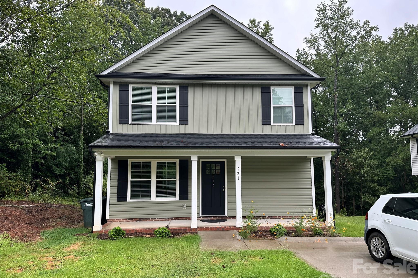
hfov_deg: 71.5
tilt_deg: +6.0
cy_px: 143
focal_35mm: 25
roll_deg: -0.2
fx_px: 290
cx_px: 209
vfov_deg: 51.3
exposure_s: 1/333
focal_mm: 6.86
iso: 80
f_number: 1.78
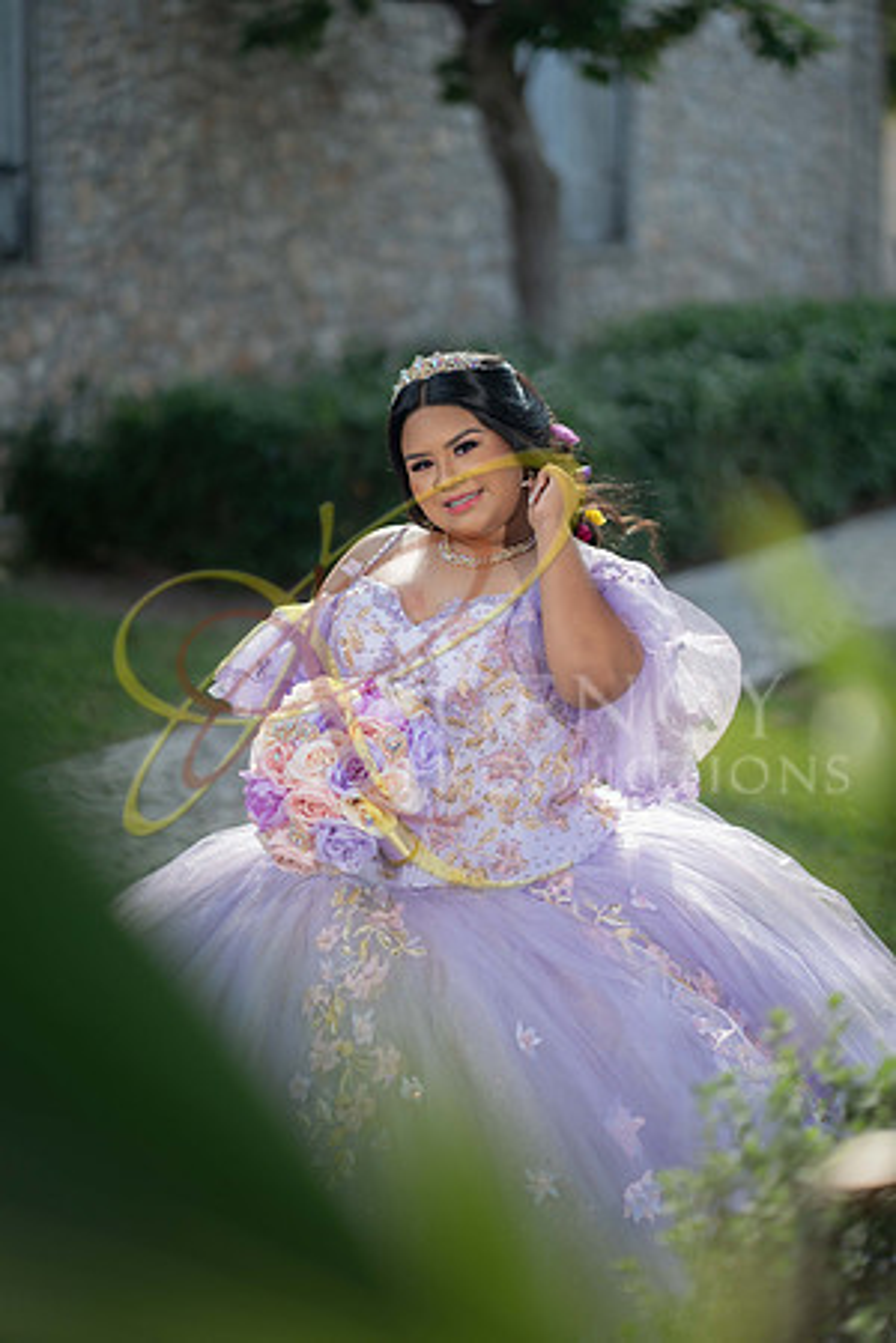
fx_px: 3173
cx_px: 448
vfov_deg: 23.9
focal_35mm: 85
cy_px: 672
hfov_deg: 16.1
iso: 125
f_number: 1.8
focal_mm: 85
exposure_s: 1/2000
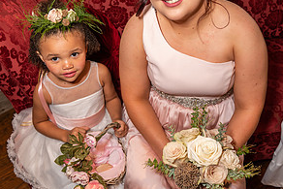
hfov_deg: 51.9
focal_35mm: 37
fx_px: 291
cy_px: 100
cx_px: 142
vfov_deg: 36.0
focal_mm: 24
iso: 1000
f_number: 4
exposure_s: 1/100
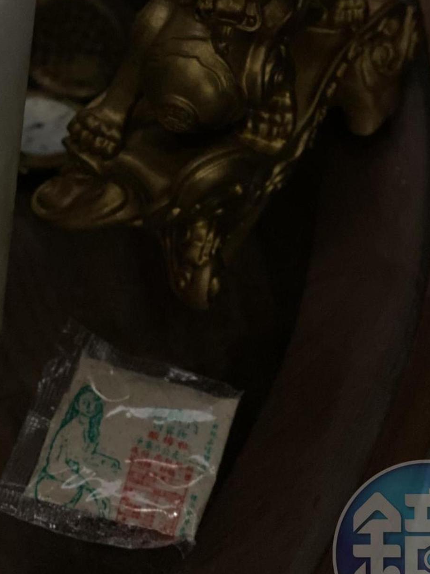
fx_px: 1889
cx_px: 81
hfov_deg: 12.9
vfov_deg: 17.0
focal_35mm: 114
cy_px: 51
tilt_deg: -45.6
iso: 640
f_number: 2
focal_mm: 6
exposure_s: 1/15
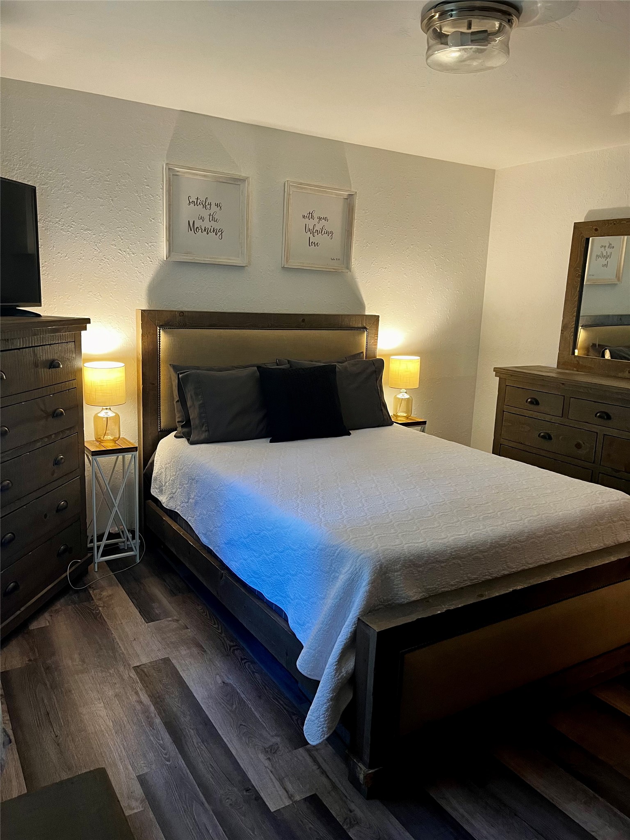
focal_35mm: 26
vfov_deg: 67.3
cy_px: 420
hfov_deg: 53.1
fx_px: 631
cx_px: 315
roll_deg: -2.0
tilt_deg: -11.7
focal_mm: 5.1
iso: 160
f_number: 1.6
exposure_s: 1/60
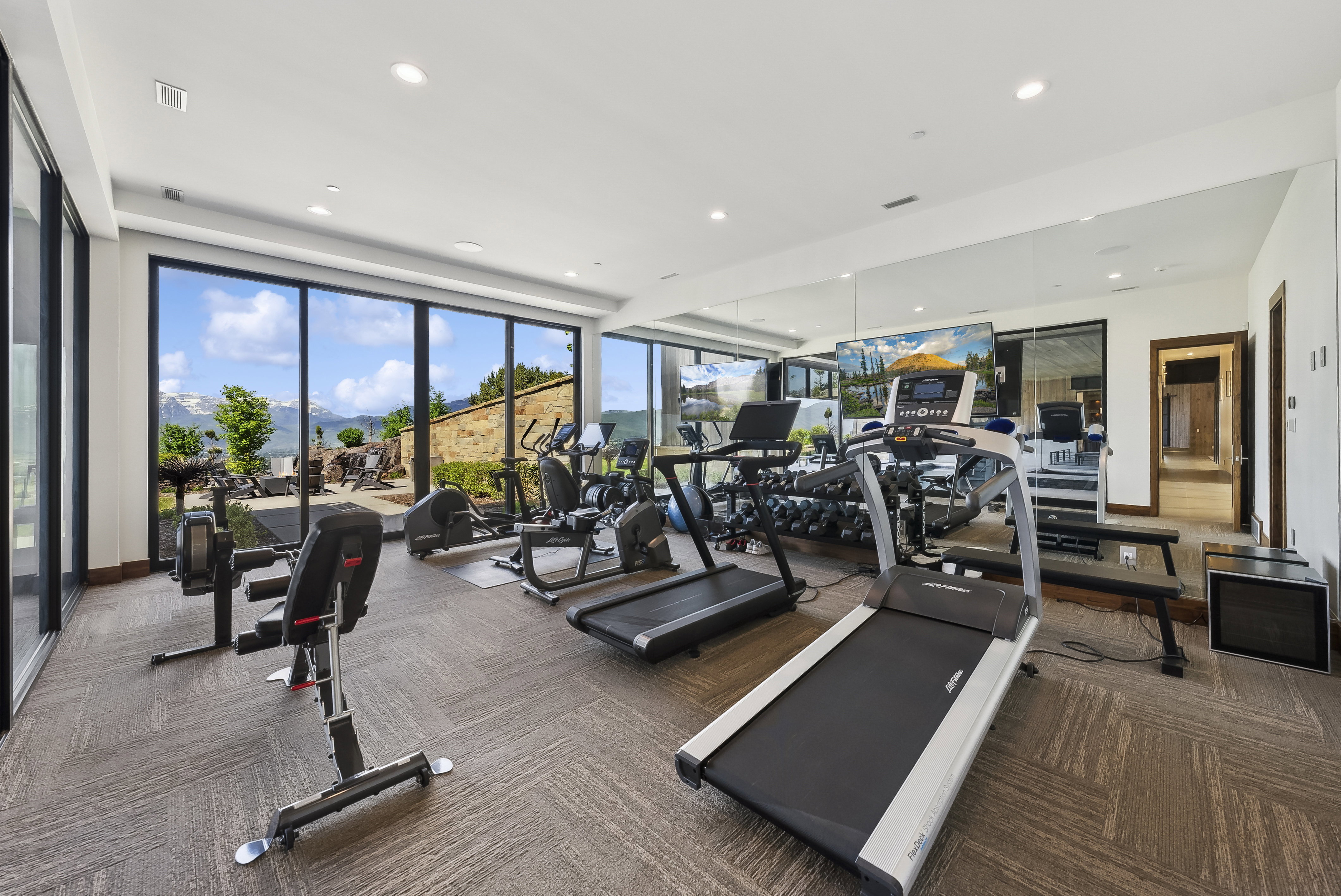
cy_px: 448
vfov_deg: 85.5
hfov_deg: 108.3
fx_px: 484
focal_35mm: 13
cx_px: 670
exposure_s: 1/320
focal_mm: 13
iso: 1600
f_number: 7.1
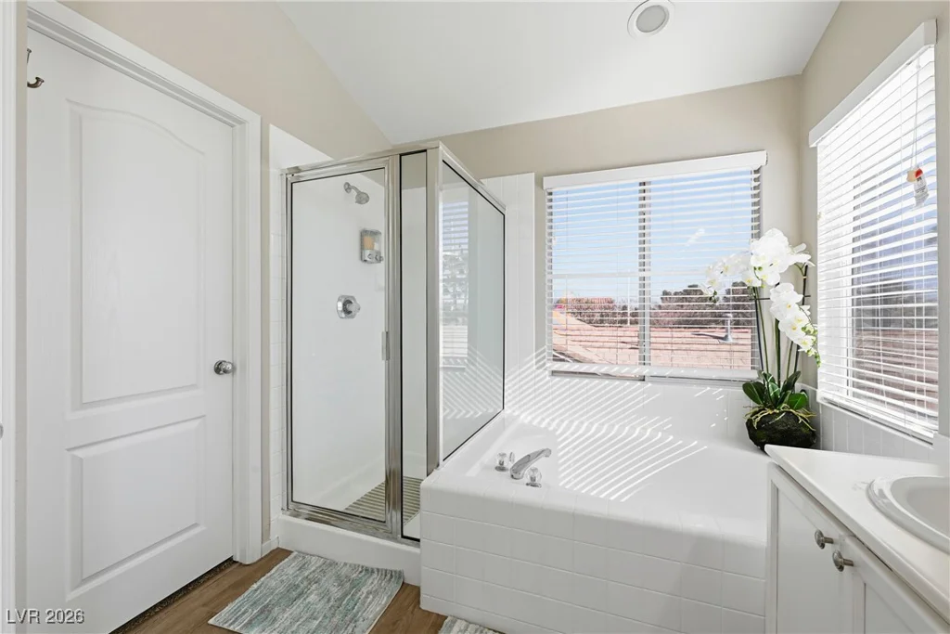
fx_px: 369
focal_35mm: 14
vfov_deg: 81.2
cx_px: 475
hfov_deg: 104.2
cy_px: 317
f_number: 9
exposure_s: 1/1600
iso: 500
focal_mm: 14
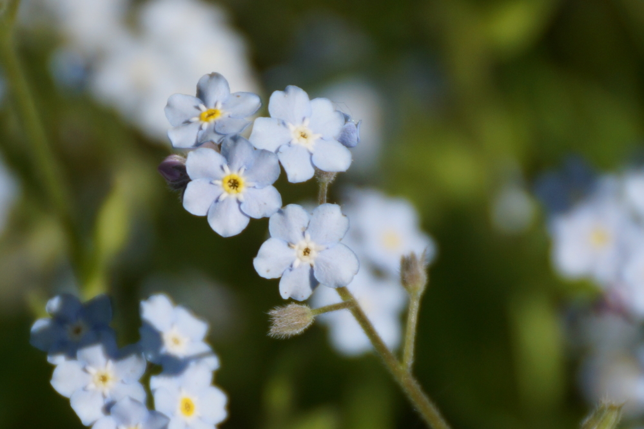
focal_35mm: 375
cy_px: 214
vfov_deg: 3.7
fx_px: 6708
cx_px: 322
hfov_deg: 5.5
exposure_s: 1/400
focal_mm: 250
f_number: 6.3
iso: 160
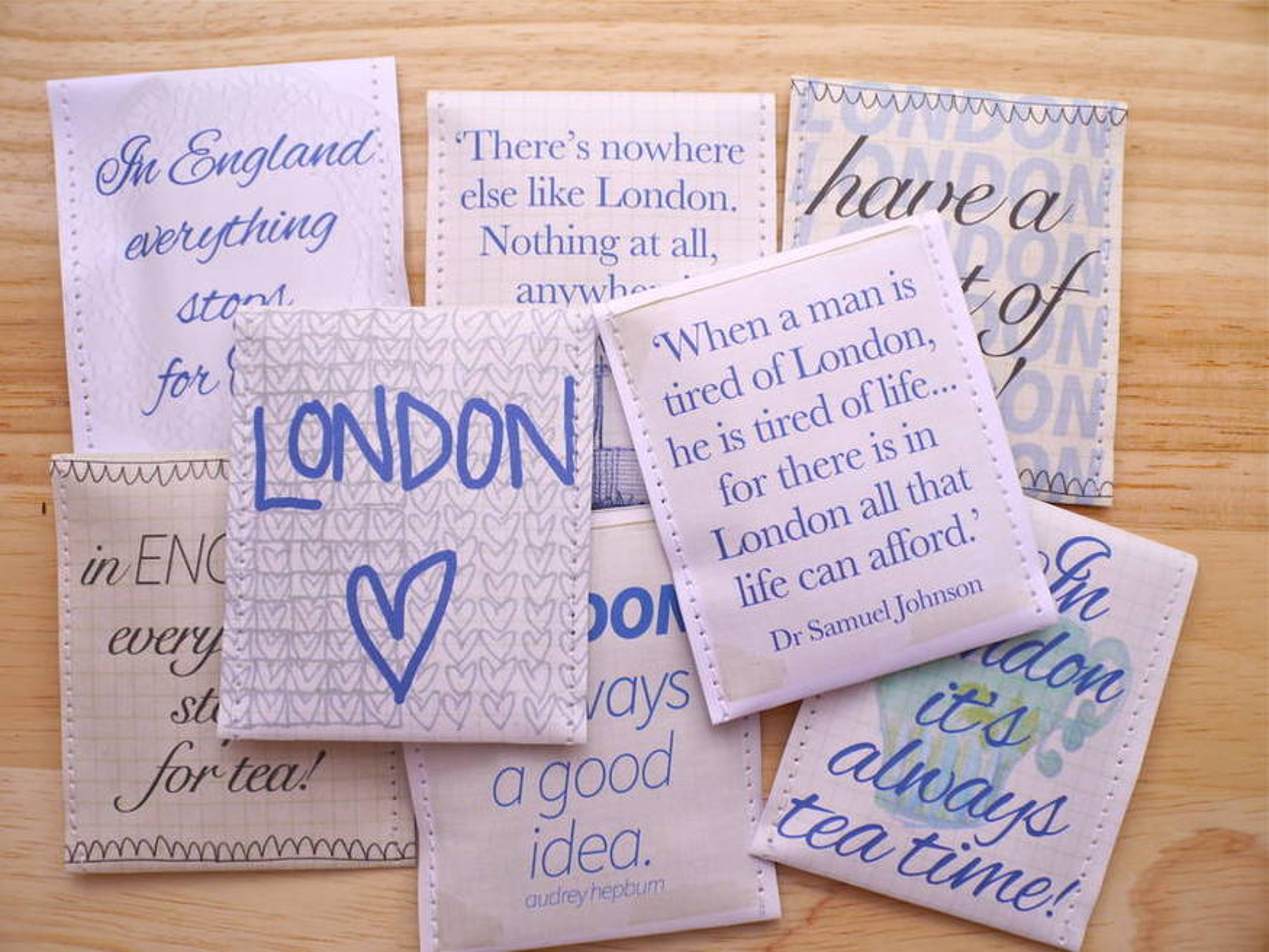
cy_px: 476
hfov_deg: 41.2
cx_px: 634
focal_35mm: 46
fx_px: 1687
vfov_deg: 31.5
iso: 160
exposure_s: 1/160
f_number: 5.6
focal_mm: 23
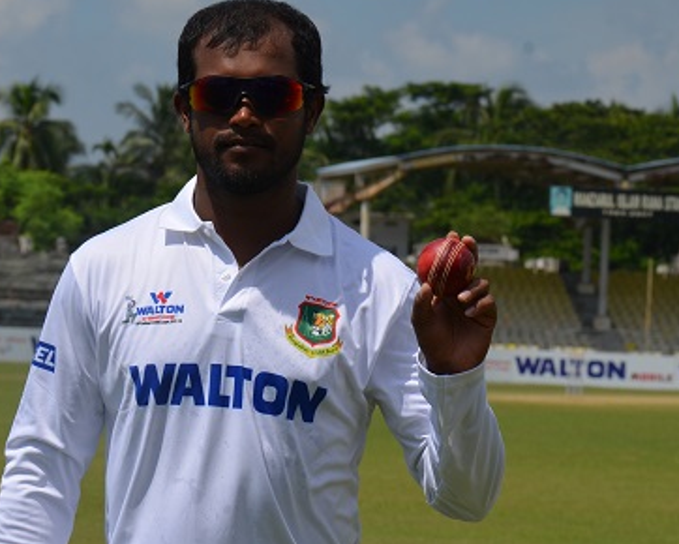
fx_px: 4021
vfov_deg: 7.7
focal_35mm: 200
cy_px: 265
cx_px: 294
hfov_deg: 9.7
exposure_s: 1/350
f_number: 9.5
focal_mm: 86
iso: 100
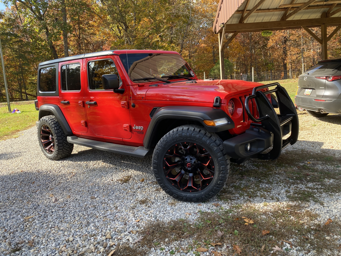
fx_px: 256
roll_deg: +4.0
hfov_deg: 67.3
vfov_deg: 53.1
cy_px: 128
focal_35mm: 26
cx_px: 170
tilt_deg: -6.4
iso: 32
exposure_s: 1/307
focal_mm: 4.25
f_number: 1.8
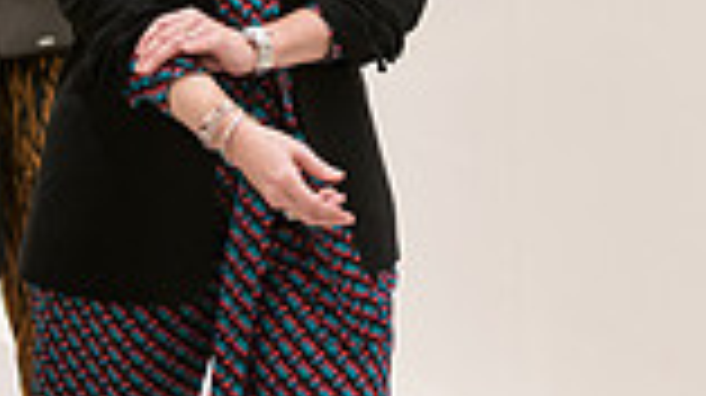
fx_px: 5069
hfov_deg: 7.9
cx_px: -139
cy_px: -259
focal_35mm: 271
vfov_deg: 4.4
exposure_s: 1/125
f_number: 3.2
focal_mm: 70
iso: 1600
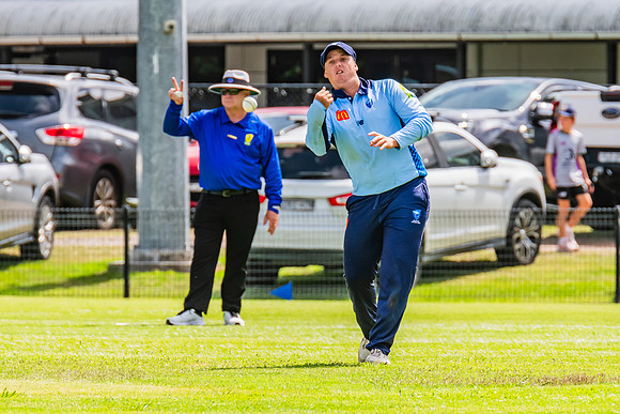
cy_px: 195
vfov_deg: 1.6
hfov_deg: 2.4
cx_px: 360
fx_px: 15096
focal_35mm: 876
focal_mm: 600
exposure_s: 1/800
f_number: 13
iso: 800
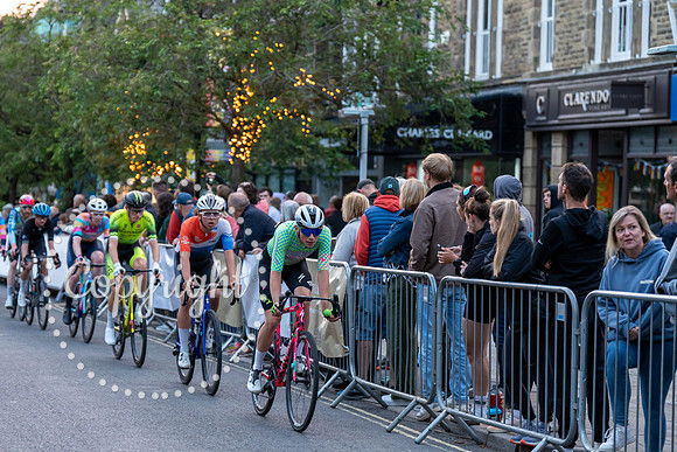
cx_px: 338
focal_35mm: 98
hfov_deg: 20.8
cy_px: 226
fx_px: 1843
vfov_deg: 14.0
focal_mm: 98
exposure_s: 1/1000
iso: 3200
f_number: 2.8
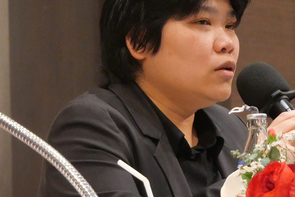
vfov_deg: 5.9
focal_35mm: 232
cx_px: 199
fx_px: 1903
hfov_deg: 8.9
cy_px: 119
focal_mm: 46
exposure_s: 1/50
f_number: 5.6
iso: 3200
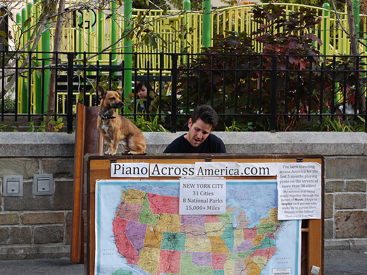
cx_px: 184
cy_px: 138
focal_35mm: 90
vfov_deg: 16.4
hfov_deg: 21.8
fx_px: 954
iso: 400
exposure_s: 1/200
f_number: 6.3
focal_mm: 45
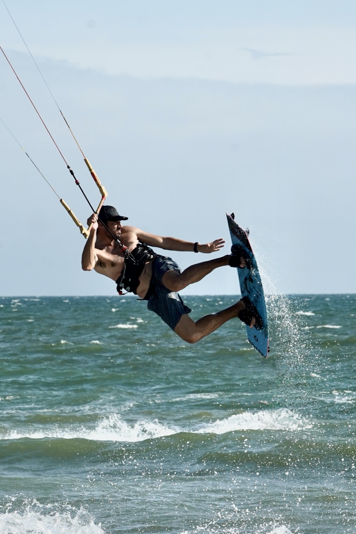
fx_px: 2226
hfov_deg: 9.1
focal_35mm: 150
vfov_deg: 13.7
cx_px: 178
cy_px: 267
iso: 800
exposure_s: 1/1600
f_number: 10
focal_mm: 150
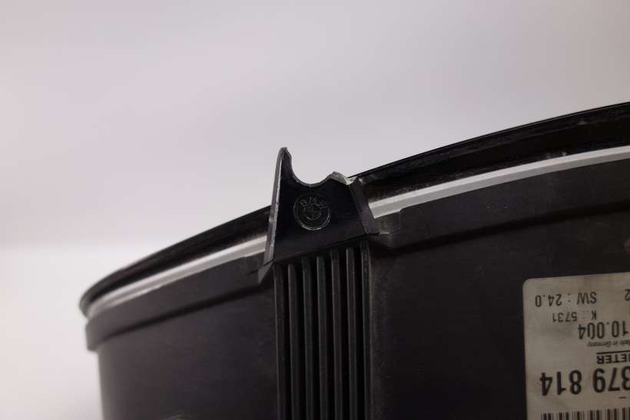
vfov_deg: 46.4
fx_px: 490
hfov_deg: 65.5
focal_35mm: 28
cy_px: 210
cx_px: 315
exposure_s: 1/100
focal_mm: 10.4
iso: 125
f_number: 2.5
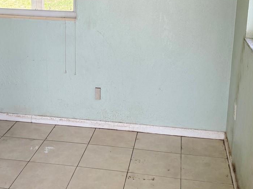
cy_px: 50
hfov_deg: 34.8
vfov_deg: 26.2
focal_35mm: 55
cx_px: 95
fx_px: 402
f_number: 1.78
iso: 80
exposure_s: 1/162
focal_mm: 6.76
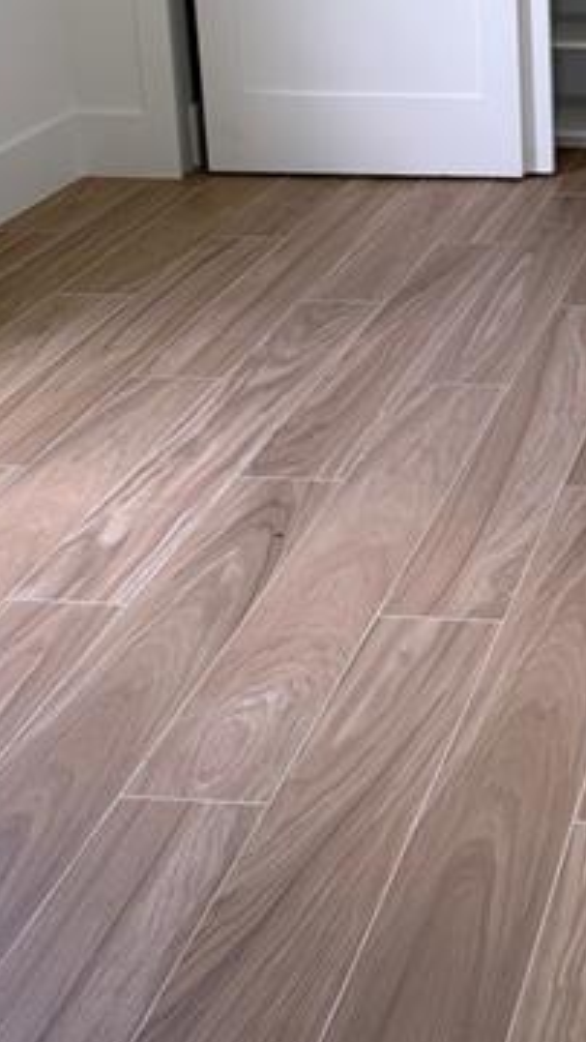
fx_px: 1547
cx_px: 801
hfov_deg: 19.5
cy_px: 20
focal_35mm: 56
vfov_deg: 34.2
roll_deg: -0.1
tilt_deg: -12.6
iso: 100
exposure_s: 1/121
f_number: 1.78
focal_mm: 6.76
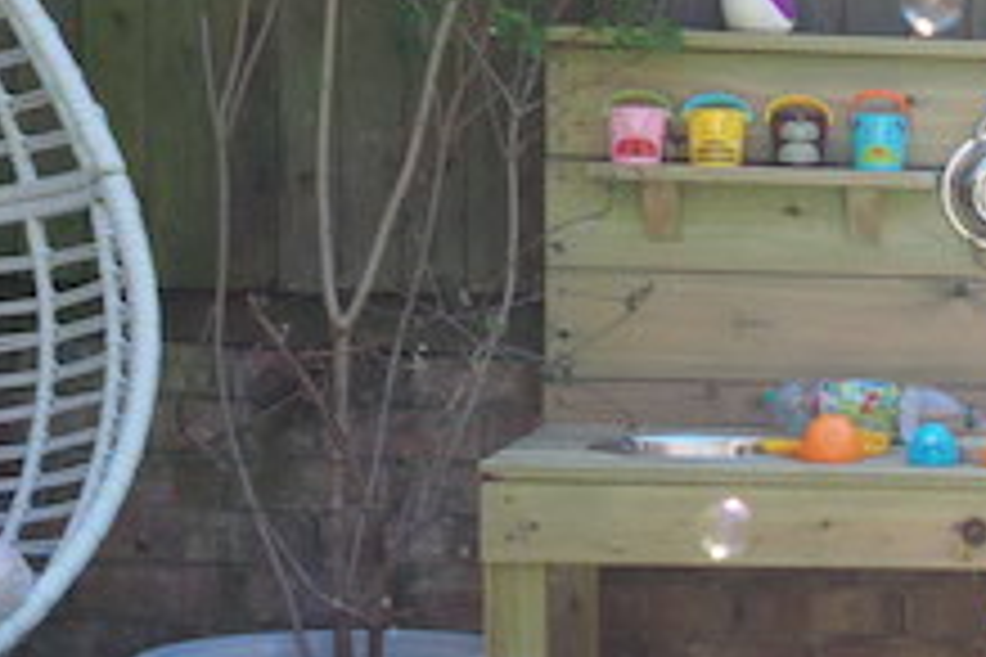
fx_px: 2711
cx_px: 1274
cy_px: 443
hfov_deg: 19.1
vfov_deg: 13.8
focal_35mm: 99
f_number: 4.5
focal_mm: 17
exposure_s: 1/200
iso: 200
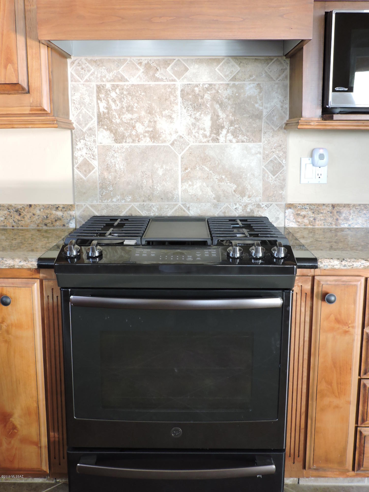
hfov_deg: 36.0
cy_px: 246
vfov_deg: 46.8
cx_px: 184
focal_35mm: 40
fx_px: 569
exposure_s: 1/50
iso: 320
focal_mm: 7.1
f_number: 3.3
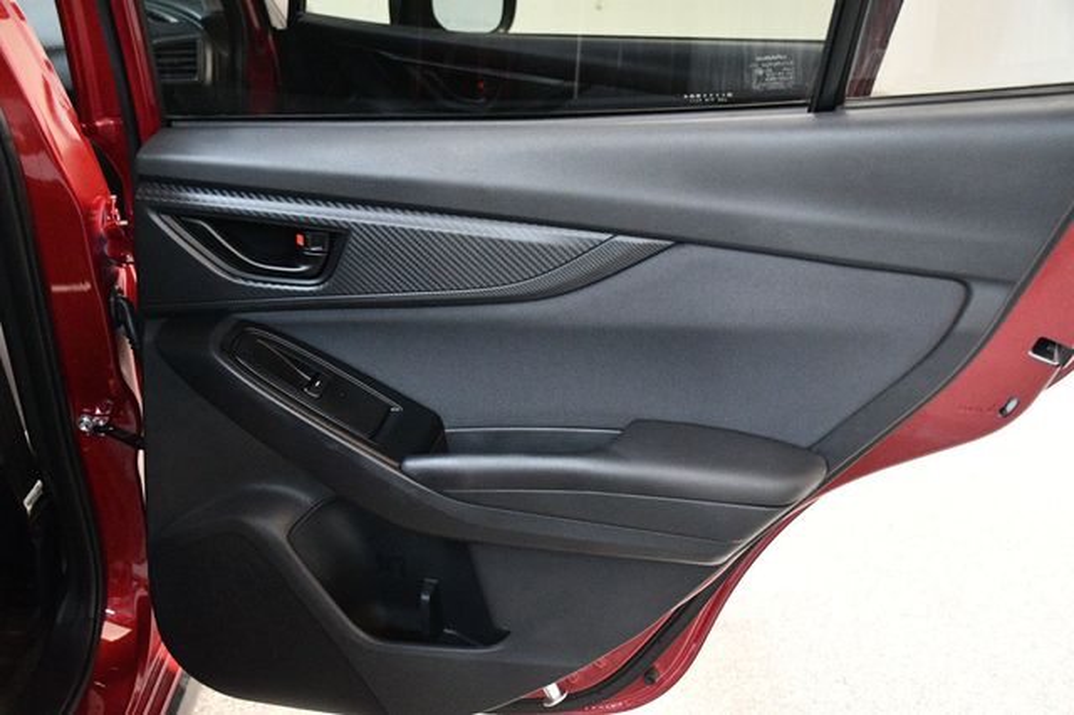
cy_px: 358
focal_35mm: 39
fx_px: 1163
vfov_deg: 34.2
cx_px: 537
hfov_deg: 49.6
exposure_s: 1/60
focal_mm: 26
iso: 5600
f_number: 3.8
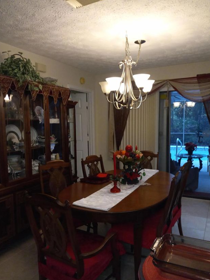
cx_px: 106
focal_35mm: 28
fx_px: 227
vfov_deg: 63.4
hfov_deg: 49.7
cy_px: 145
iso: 200
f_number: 1.8
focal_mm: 3.94
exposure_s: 1/50
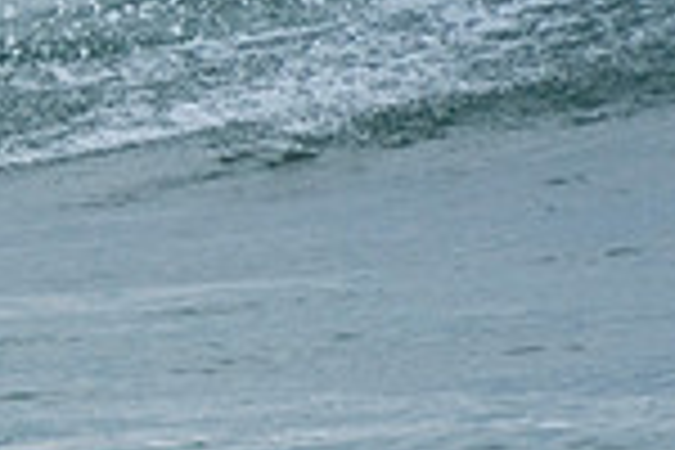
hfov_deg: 0.9
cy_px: -308
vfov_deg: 0.6
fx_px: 43422
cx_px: -580
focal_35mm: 2316
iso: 400
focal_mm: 400
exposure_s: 1/1000
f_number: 5.6
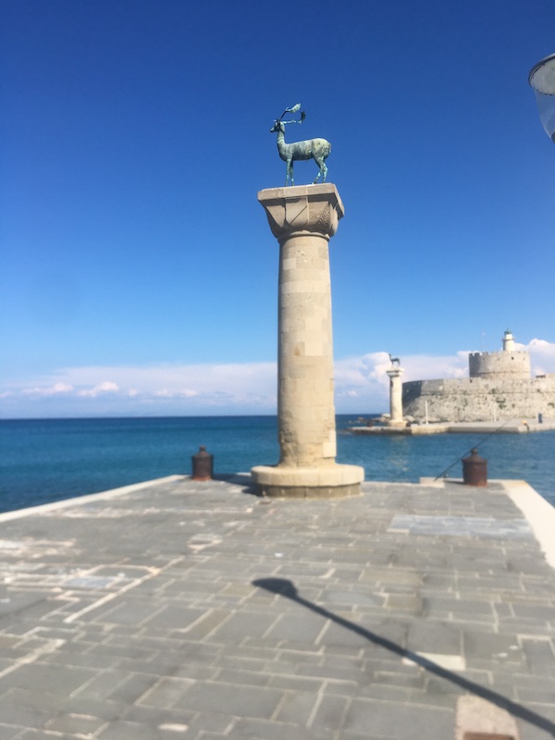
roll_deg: -1.1
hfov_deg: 48.2
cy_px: 370
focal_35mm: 29
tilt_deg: +3.7
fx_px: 620
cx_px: 278
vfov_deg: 61.7
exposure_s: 1/2331
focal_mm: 4.15
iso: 25
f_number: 2.2
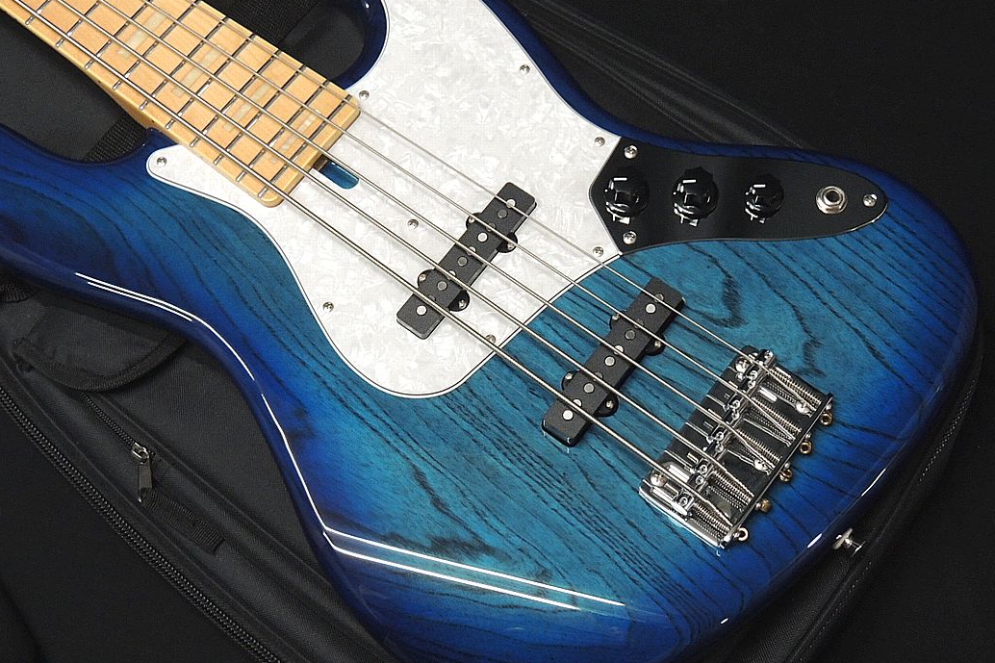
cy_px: 319
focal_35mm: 55
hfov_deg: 36.2
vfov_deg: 24.6
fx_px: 1520
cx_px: 446
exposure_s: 1/20
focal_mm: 8.3
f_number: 3.5
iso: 400
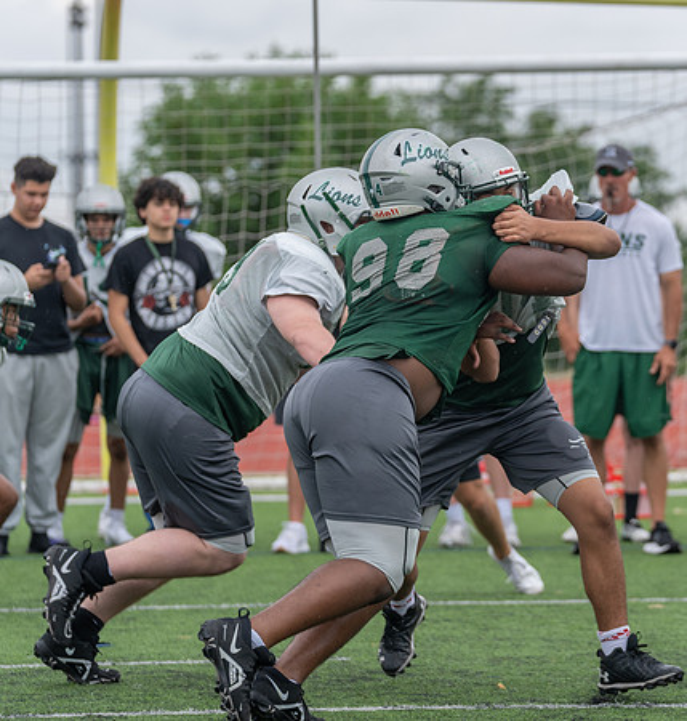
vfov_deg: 8.8
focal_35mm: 202
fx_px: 4658
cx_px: 429
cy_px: 326
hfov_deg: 8.4
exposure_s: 1/1250
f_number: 3.5
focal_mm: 138
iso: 200
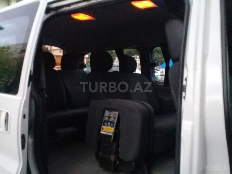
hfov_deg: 58.4
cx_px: 116
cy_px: 87
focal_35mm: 31
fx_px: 208
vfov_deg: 45.4
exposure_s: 1/15
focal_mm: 3.3
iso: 800
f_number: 2.2
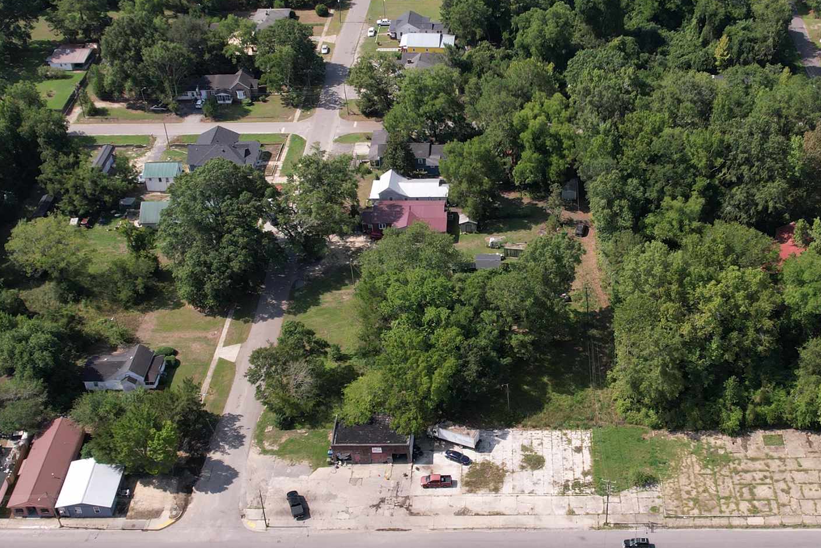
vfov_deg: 28.1
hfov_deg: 40.7
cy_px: 291
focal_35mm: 48
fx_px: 1095
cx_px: 536
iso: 120
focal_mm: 8.38
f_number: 2.8
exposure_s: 1/2000
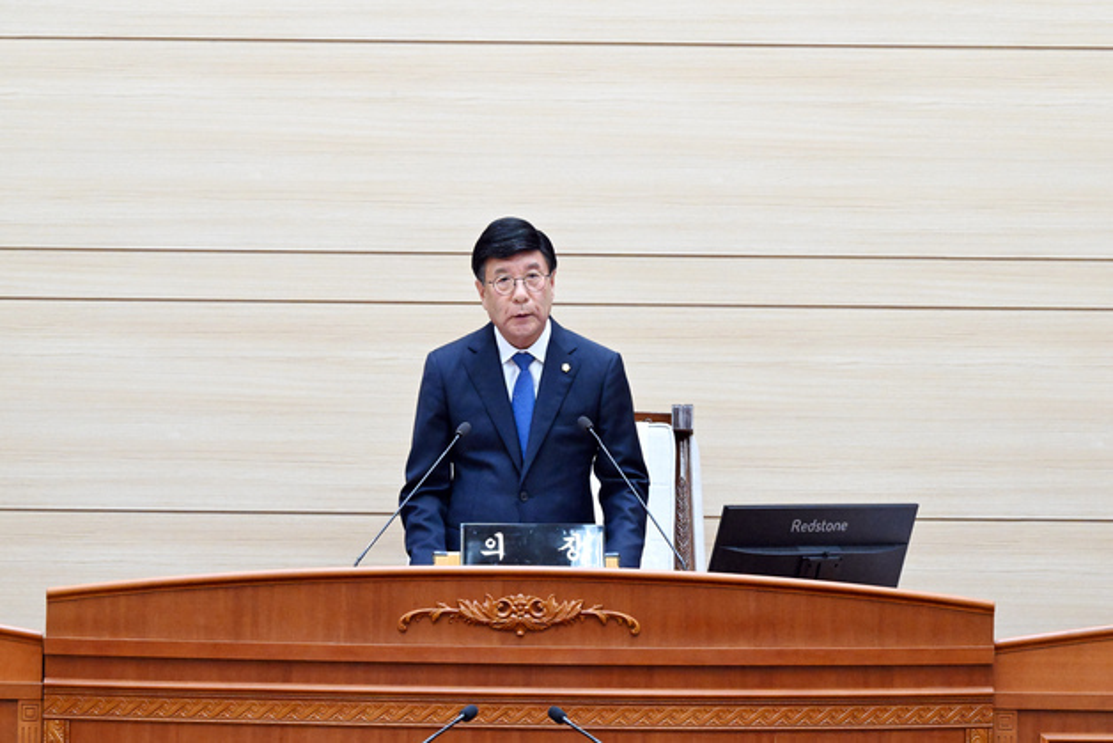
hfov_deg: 14.2
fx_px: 4484
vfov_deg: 9.5
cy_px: 372
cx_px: 556
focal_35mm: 145
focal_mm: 145
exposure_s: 1/160
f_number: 14
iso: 16000
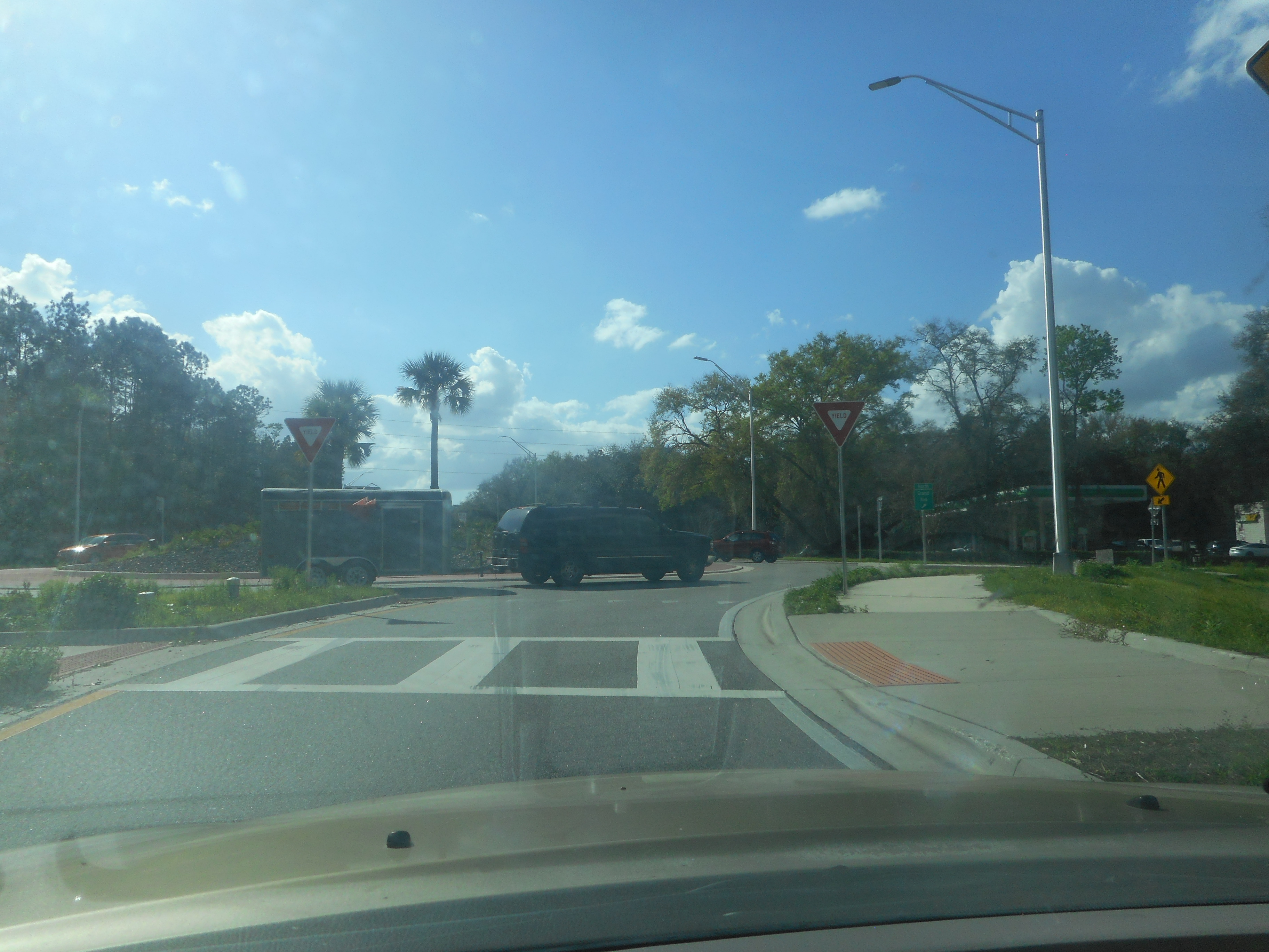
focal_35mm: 25
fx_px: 916
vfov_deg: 54.9
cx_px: 634
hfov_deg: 69.4
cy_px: 476
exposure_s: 1/1250
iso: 80
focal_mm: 4.5
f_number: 3.7
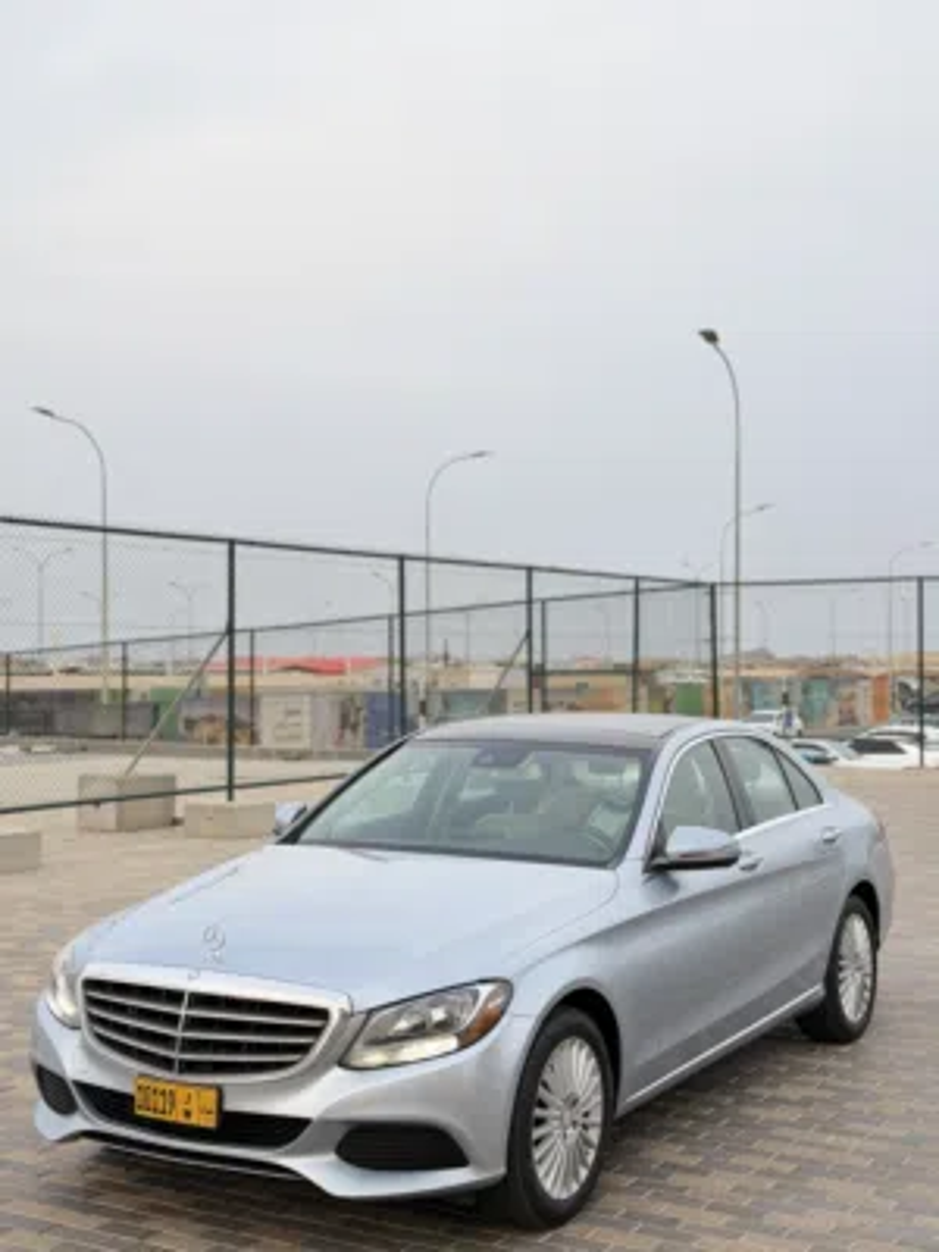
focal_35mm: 48
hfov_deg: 30.3
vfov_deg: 39.7
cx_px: 470
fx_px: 1736
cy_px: 626
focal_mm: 6.76
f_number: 1.78
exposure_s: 1/156
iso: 80
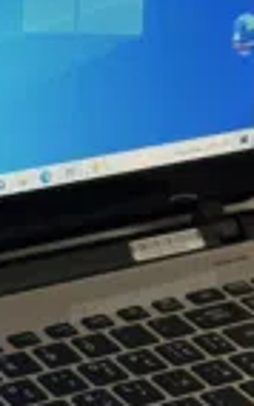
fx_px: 1581
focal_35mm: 143
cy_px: 192
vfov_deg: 14.6
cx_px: -71
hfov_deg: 9.0
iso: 250
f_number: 1.78
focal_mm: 6.86
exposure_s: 1/49
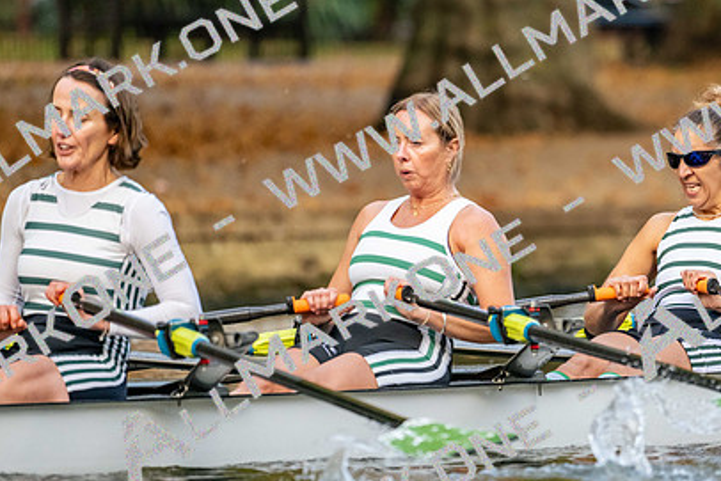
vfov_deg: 2.4
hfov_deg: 3.6
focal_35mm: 572
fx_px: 11459
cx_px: 483
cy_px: 214
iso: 4000
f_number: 4.5
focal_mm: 400
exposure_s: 1/2500
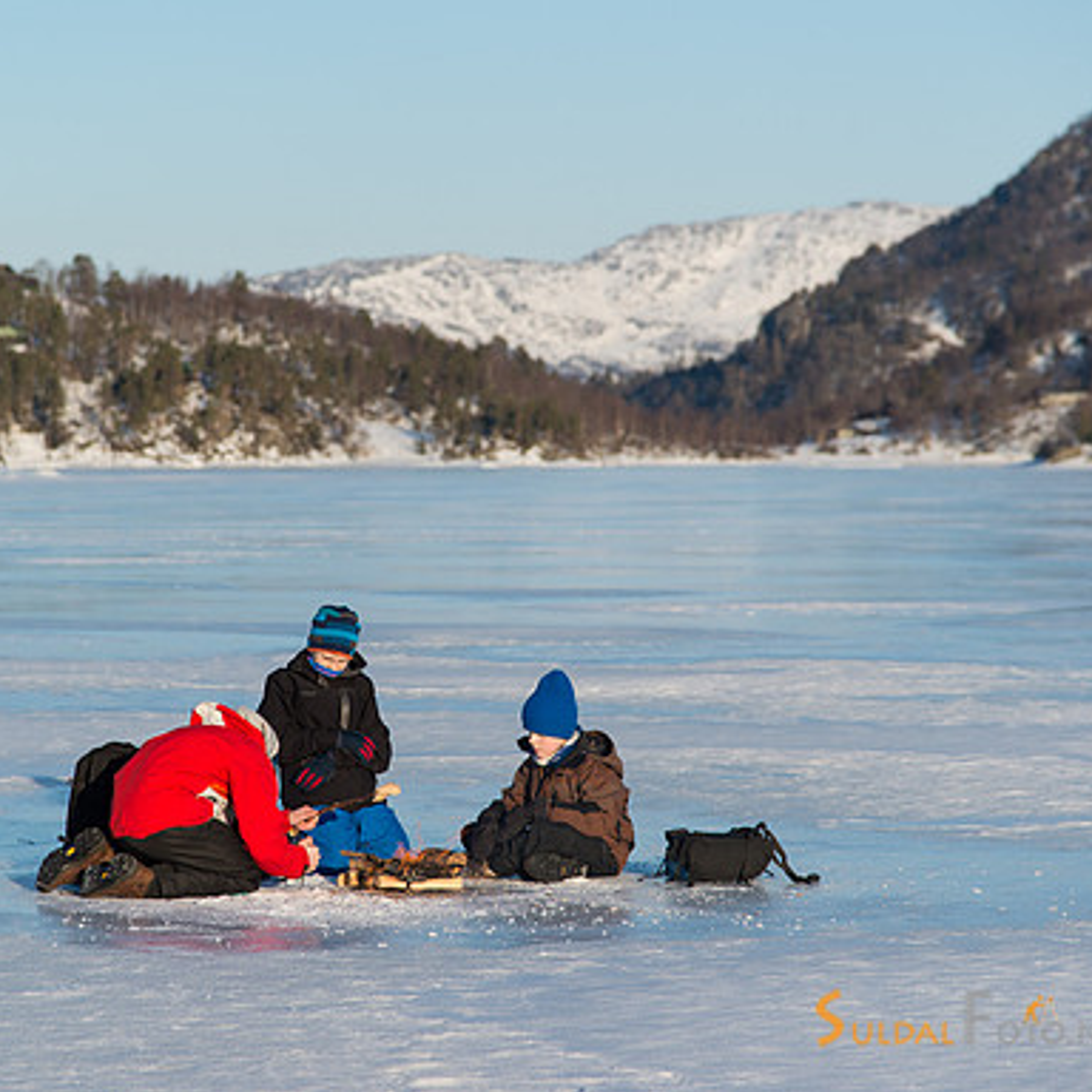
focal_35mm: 154
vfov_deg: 11.3
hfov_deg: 11.3
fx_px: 5496
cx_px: 427
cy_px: 547
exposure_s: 1/640
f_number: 5
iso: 100
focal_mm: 120
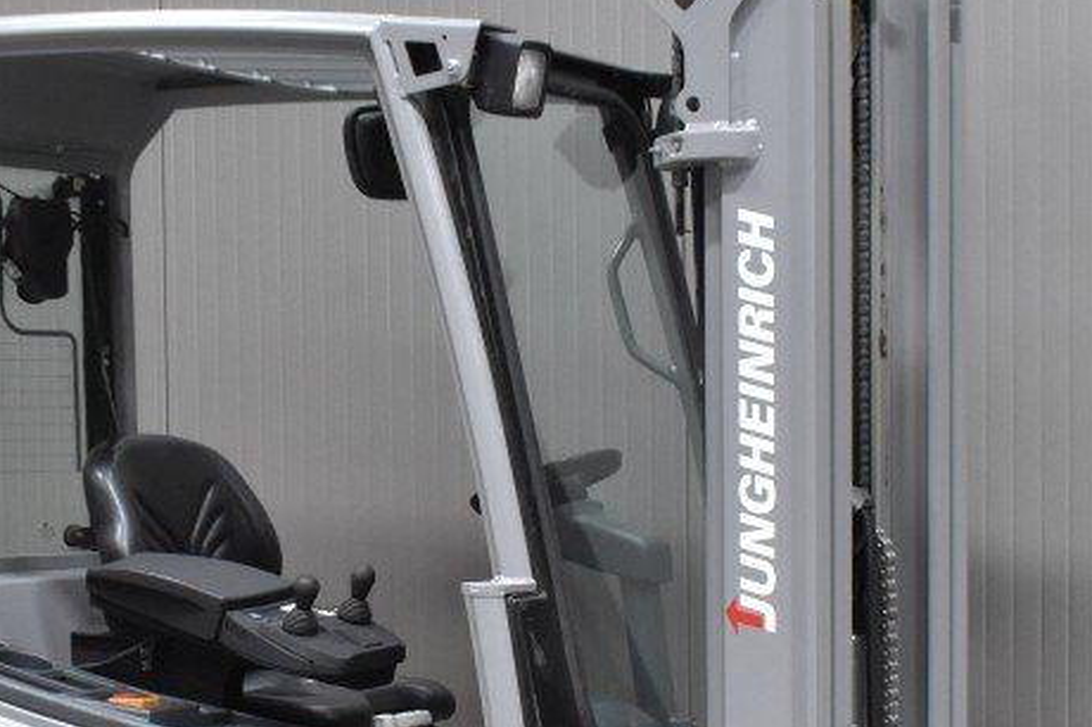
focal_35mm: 94
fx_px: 2849
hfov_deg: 21.7
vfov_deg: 14.4
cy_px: 672
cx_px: 506
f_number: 5.6
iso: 1600
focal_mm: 24
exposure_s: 1/25
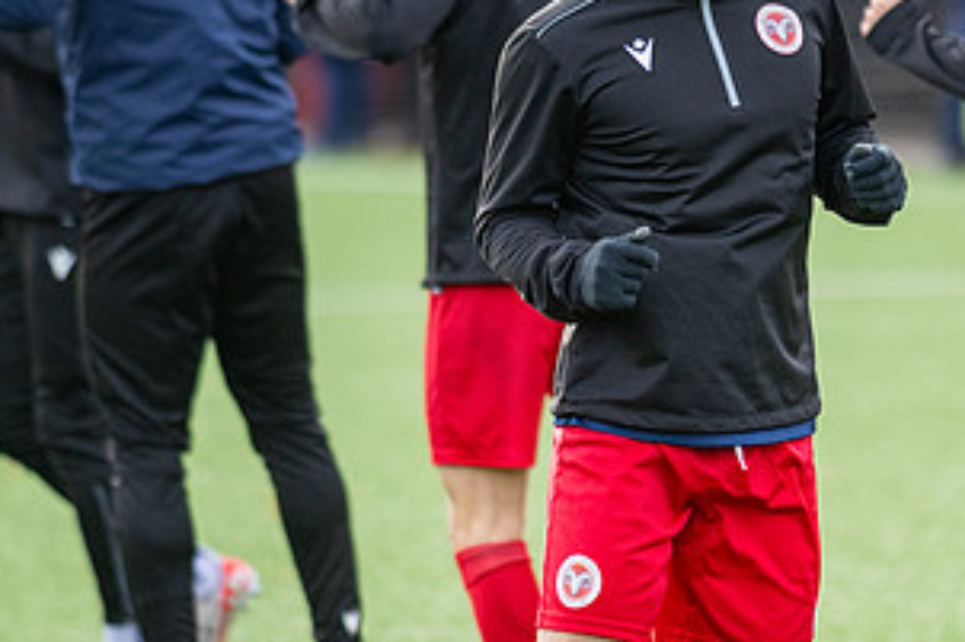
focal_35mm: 480
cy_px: 404
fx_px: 12859
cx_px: 843
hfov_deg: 4.3
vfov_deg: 2.9
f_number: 1.8
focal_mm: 135
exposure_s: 1/2000
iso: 400
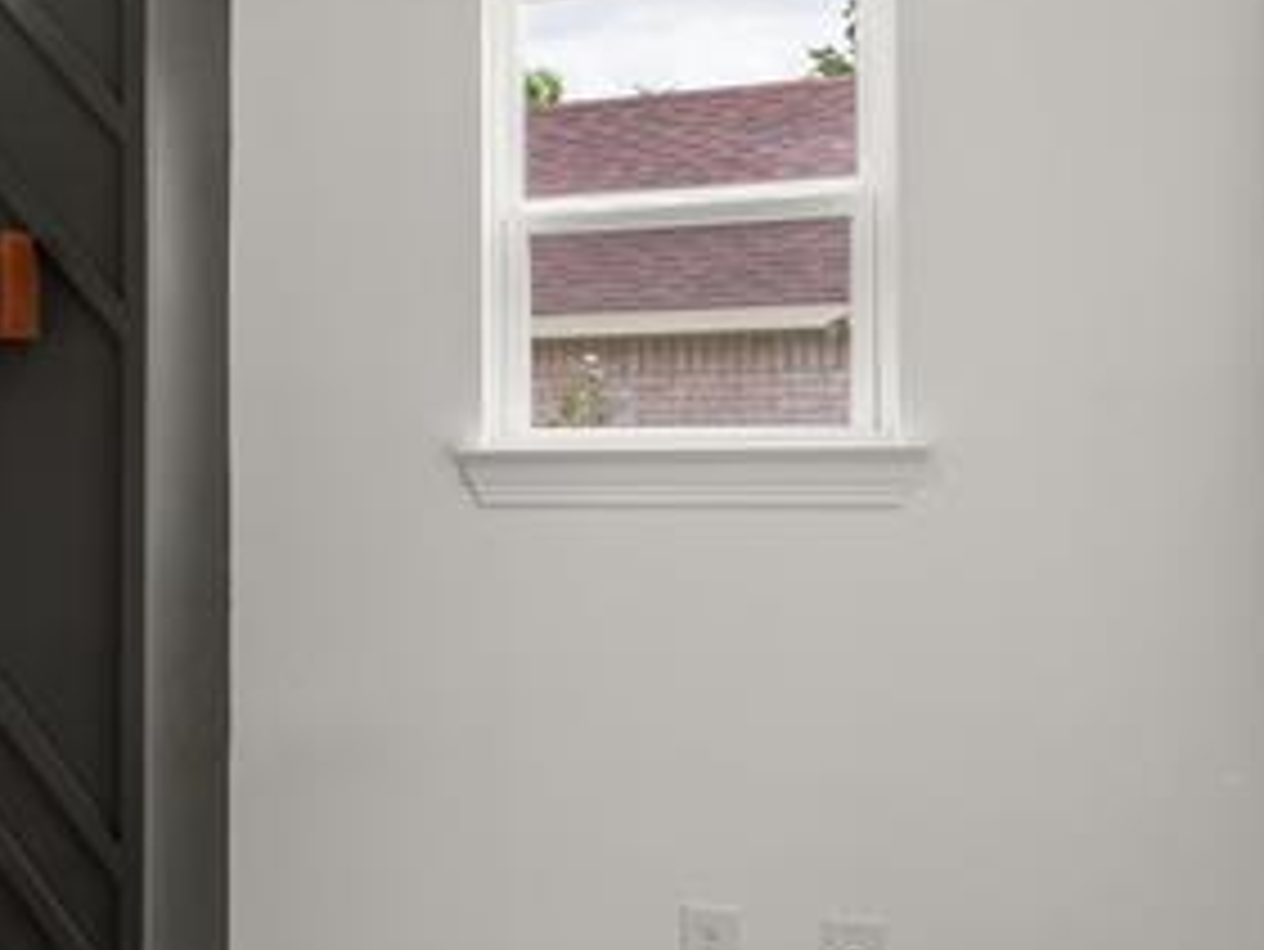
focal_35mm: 56
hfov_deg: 22.4
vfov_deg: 26.1
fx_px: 2046
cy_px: 387
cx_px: -945
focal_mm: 16
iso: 100
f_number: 10
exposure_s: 1/2
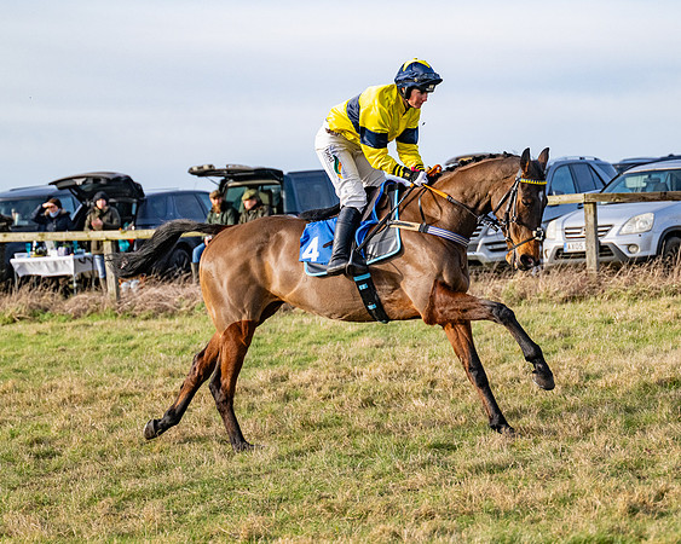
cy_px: 245
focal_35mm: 130
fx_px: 2625
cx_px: 341
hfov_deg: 14.8
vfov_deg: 11.8
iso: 800
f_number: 4
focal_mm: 98
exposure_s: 1/6400
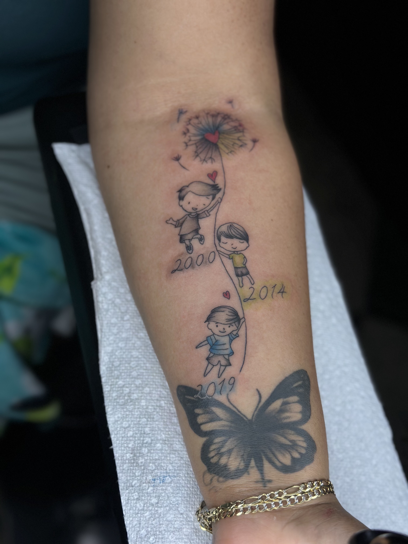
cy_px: 272
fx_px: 754
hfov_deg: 30.3
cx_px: 204
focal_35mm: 48
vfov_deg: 39.7
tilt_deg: -62.3
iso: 80
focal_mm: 6.86
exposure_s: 1/1565
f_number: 1.78
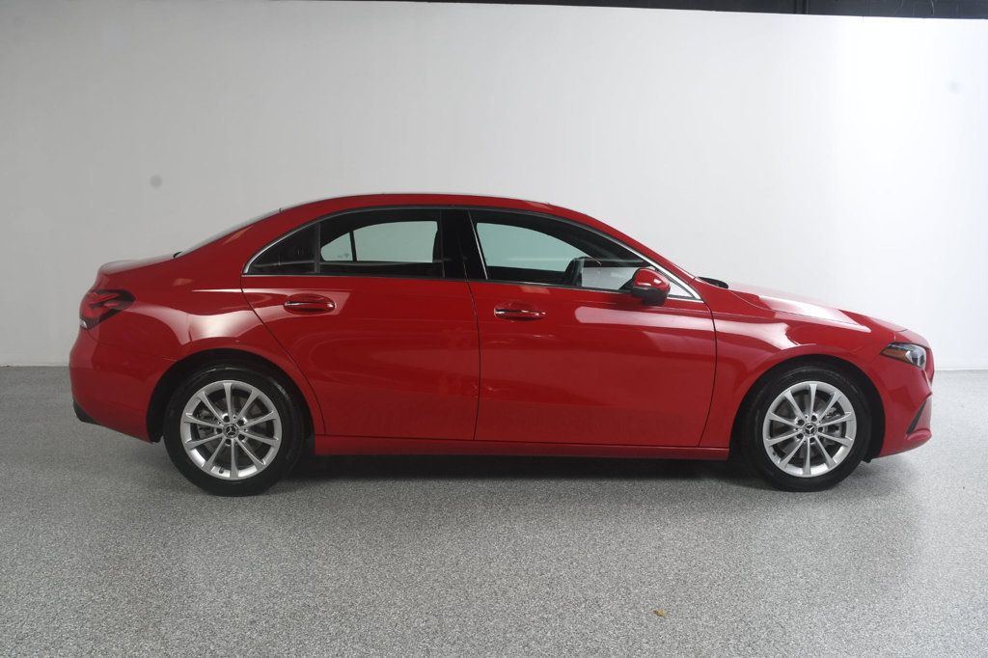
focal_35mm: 30
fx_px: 823
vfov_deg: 43.6
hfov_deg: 61.9
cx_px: 494
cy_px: 329
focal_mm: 20
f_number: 9
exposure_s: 1/160
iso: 100
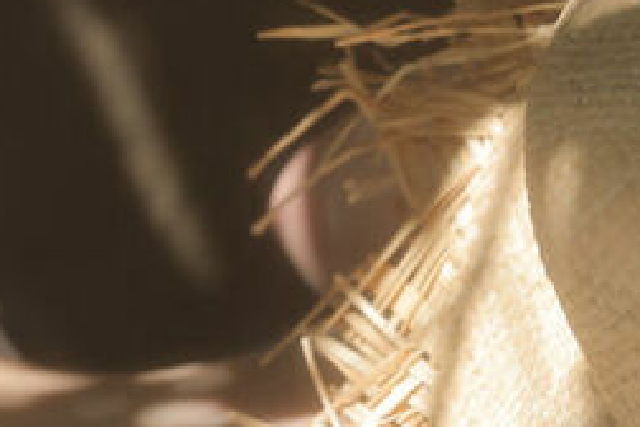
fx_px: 6293
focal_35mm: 354
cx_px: 1034
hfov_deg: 5.7
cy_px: 732
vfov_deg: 3.9
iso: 100
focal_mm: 85
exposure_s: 1/640
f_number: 2.8
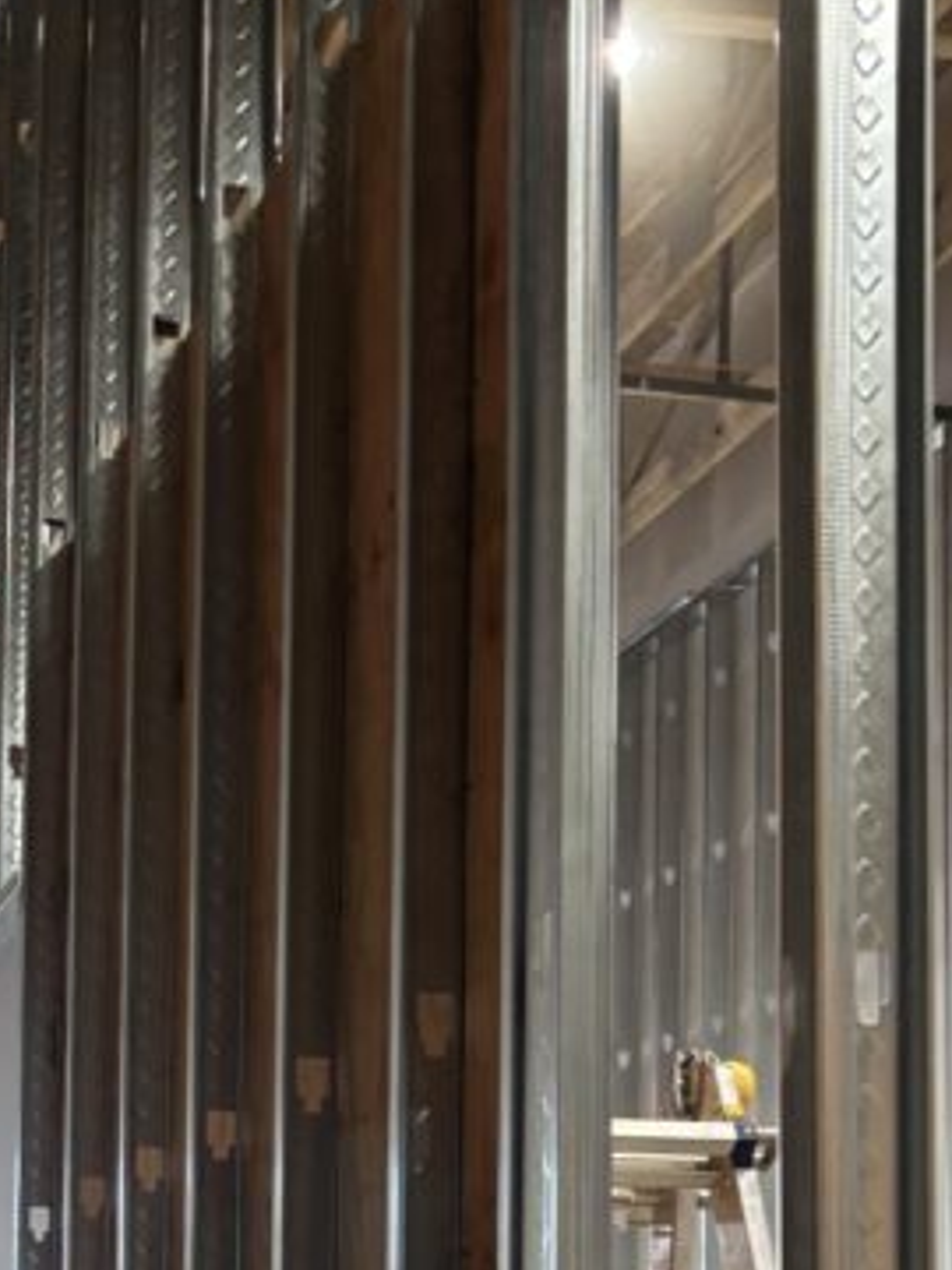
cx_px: 11
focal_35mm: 74
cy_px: 1252
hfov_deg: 19.4
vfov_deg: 25.1
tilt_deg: +6.0
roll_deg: -1.5
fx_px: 2714
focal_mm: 5.96
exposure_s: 1/60
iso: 320
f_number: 1.6
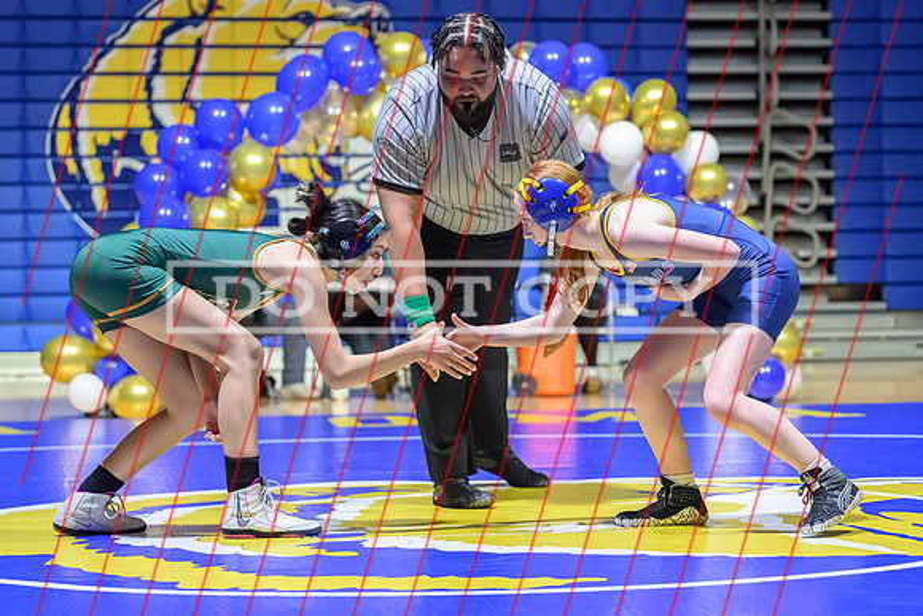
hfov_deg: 21.2
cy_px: 334
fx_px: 2471
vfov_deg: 14.2
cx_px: 512
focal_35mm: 96
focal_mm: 70
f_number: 2.8
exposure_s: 1/640
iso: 12800
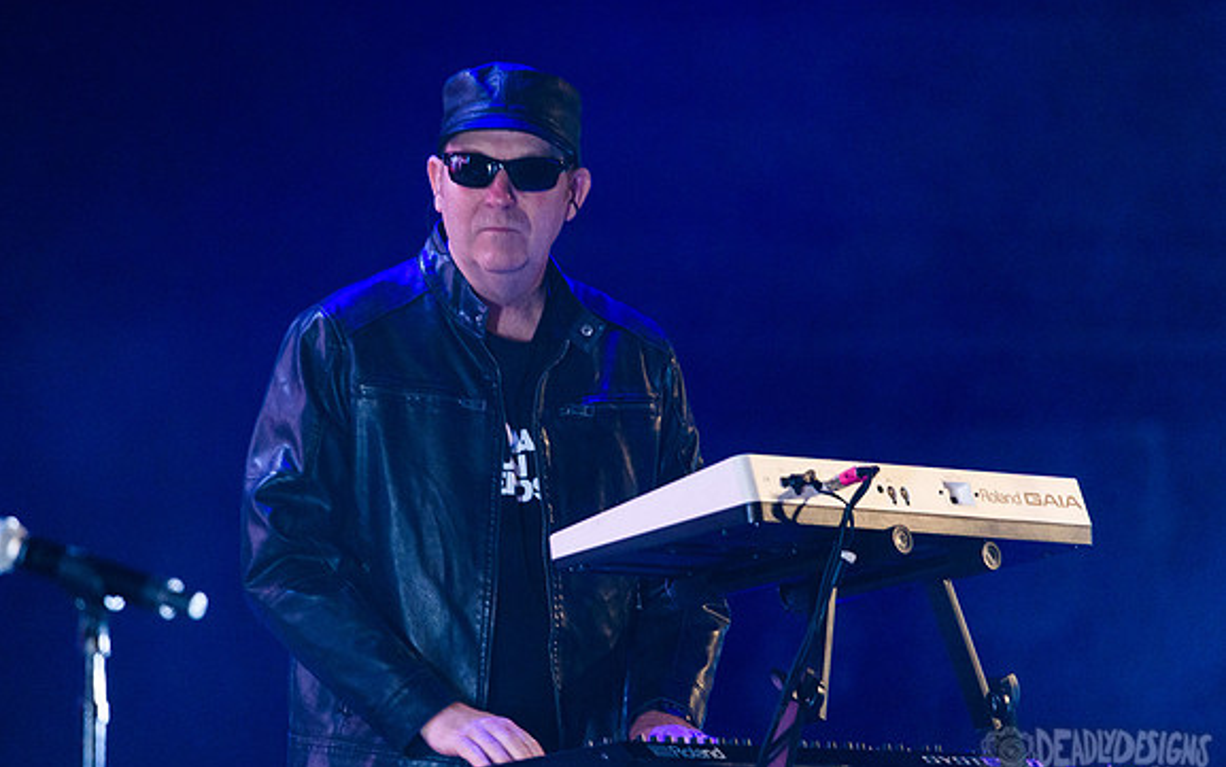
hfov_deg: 3.5
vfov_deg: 2.2
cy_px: 362
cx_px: 570
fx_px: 20187
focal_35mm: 604
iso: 4000
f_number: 6.3
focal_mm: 550
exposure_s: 1/125
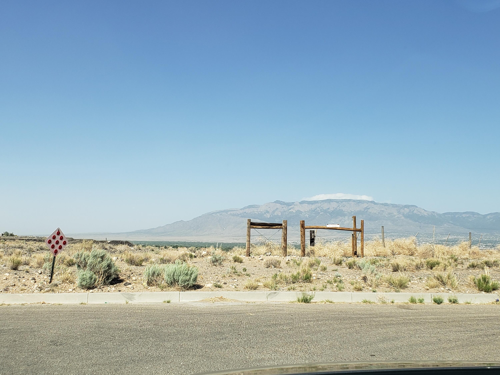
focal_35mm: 26
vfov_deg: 53.1
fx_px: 376
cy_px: 188
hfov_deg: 67.3
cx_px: 250
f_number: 2.4
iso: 50
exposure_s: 1/1087
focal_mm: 4.3
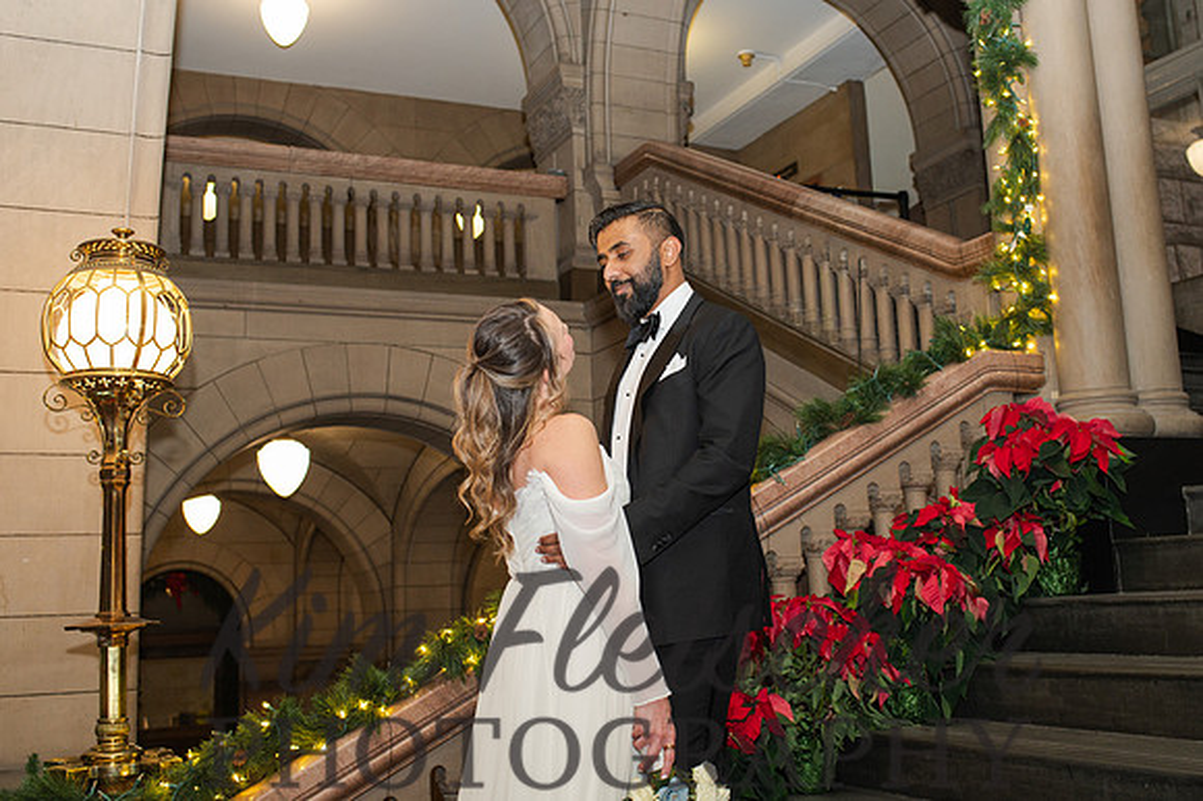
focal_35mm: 39
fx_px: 1288
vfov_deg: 34.5
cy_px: 372
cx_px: 639
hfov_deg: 50.0
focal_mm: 35
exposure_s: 1/200
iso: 1000
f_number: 4
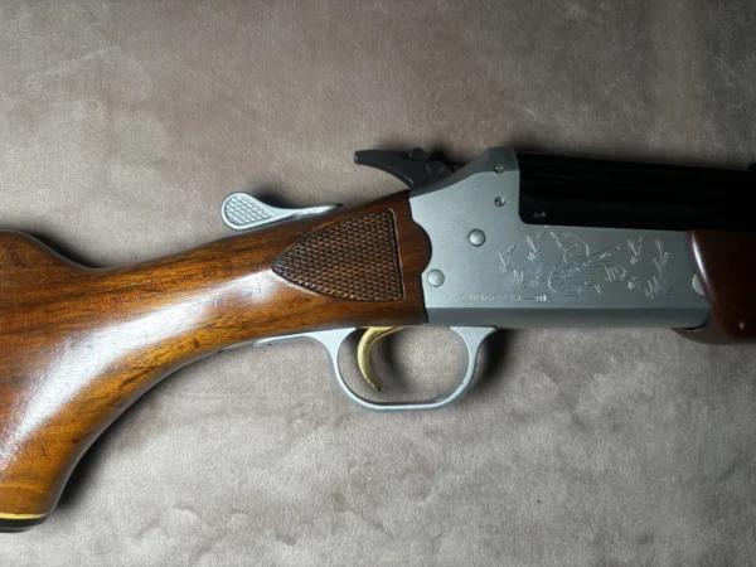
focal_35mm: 26
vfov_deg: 53.1
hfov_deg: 67.3
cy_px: 284
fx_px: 568
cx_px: 378
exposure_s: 1/121
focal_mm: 5.96
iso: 125
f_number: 1.6
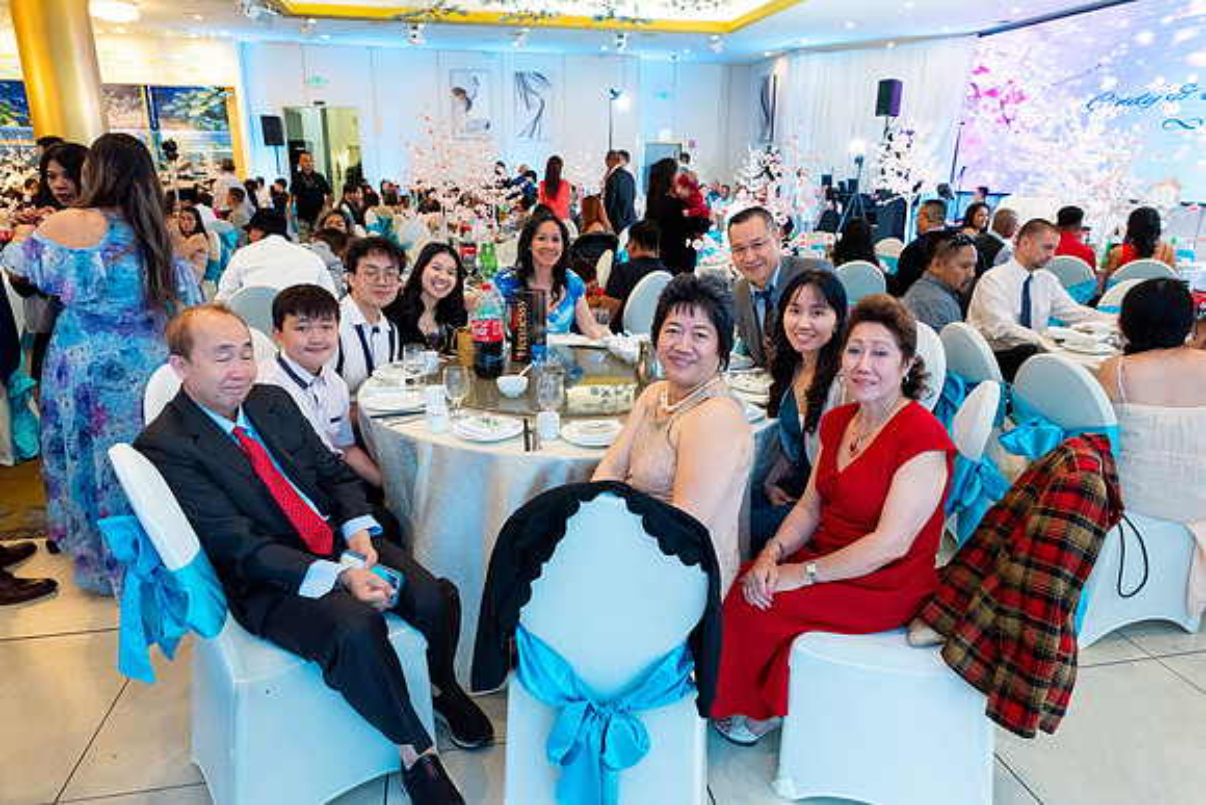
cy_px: 402
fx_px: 804
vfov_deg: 53.2
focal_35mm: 24
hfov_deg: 73.7
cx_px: 603
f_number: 5.6
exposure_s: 1/160
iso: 3200
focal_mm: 24
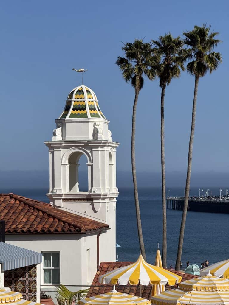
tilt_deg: +2.3
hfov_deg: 12.3
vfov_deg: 16.4
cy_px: 152
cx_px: 114
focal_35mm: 120
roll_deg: +0.0
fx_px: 1058
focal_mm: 15.66
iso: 50
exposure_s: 1/3195
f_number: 2.8
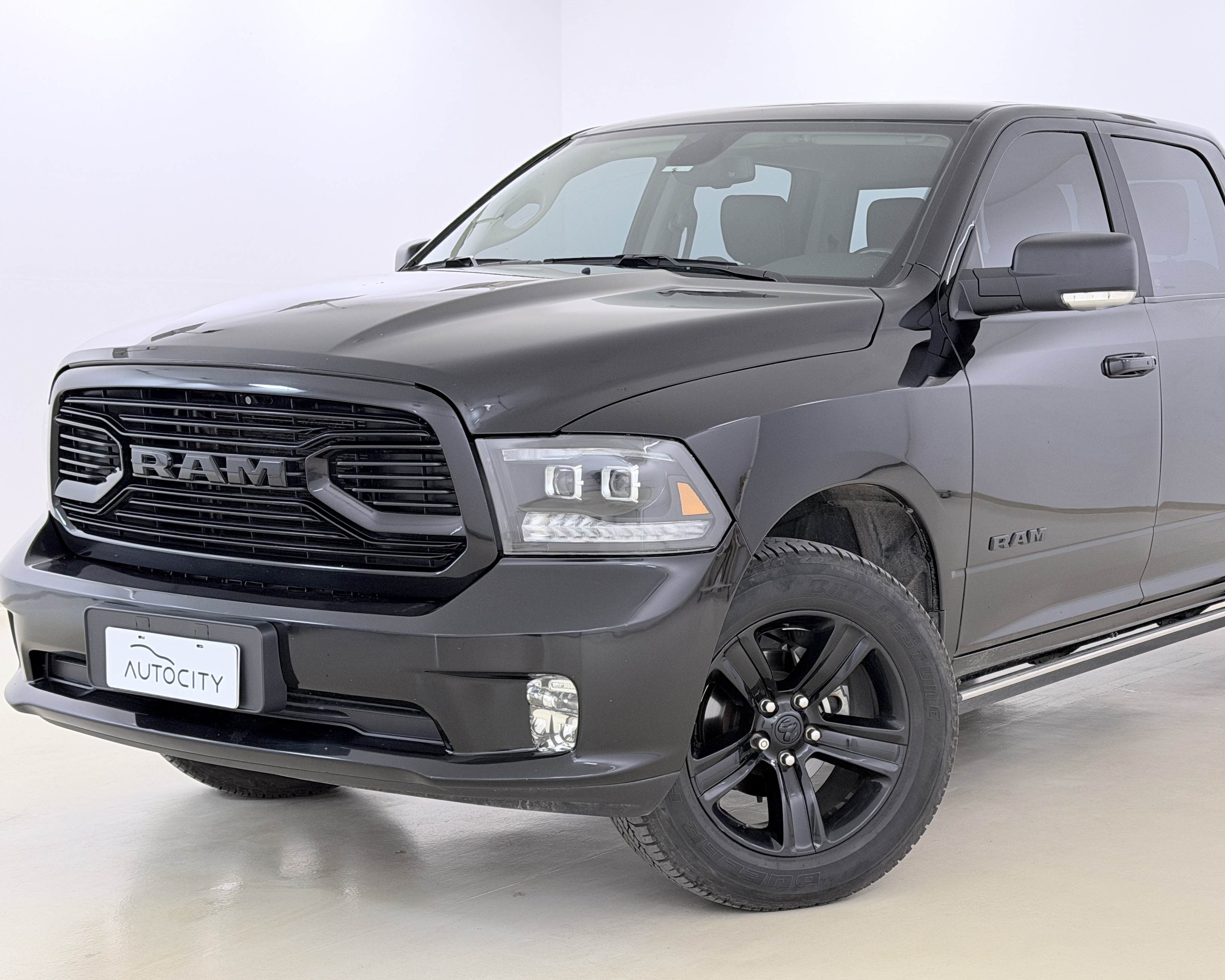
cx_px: 731
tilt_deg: -7.2
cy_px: 573
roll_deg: +0.0
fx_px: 2139
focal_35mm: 59
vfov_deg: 25.8
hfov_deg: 31.9
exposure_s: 1/50
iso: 200
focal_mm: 6.76
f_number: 1.78
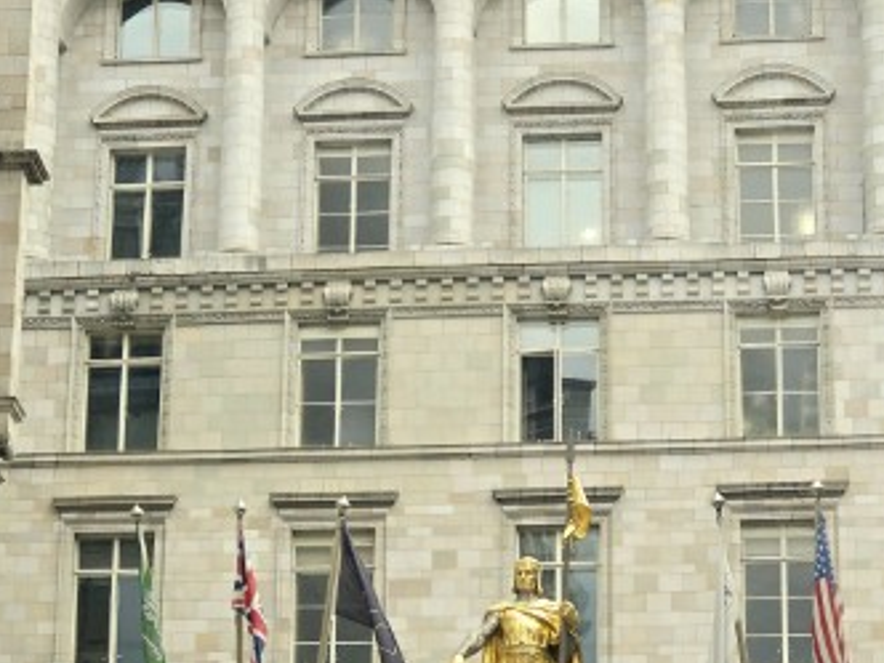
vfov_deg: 11.1
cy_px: 421
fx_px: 3396
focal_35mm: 133
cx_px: 415
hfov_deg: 14.8
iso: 50
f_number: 2.4
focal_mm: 7.9
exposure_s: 1/833
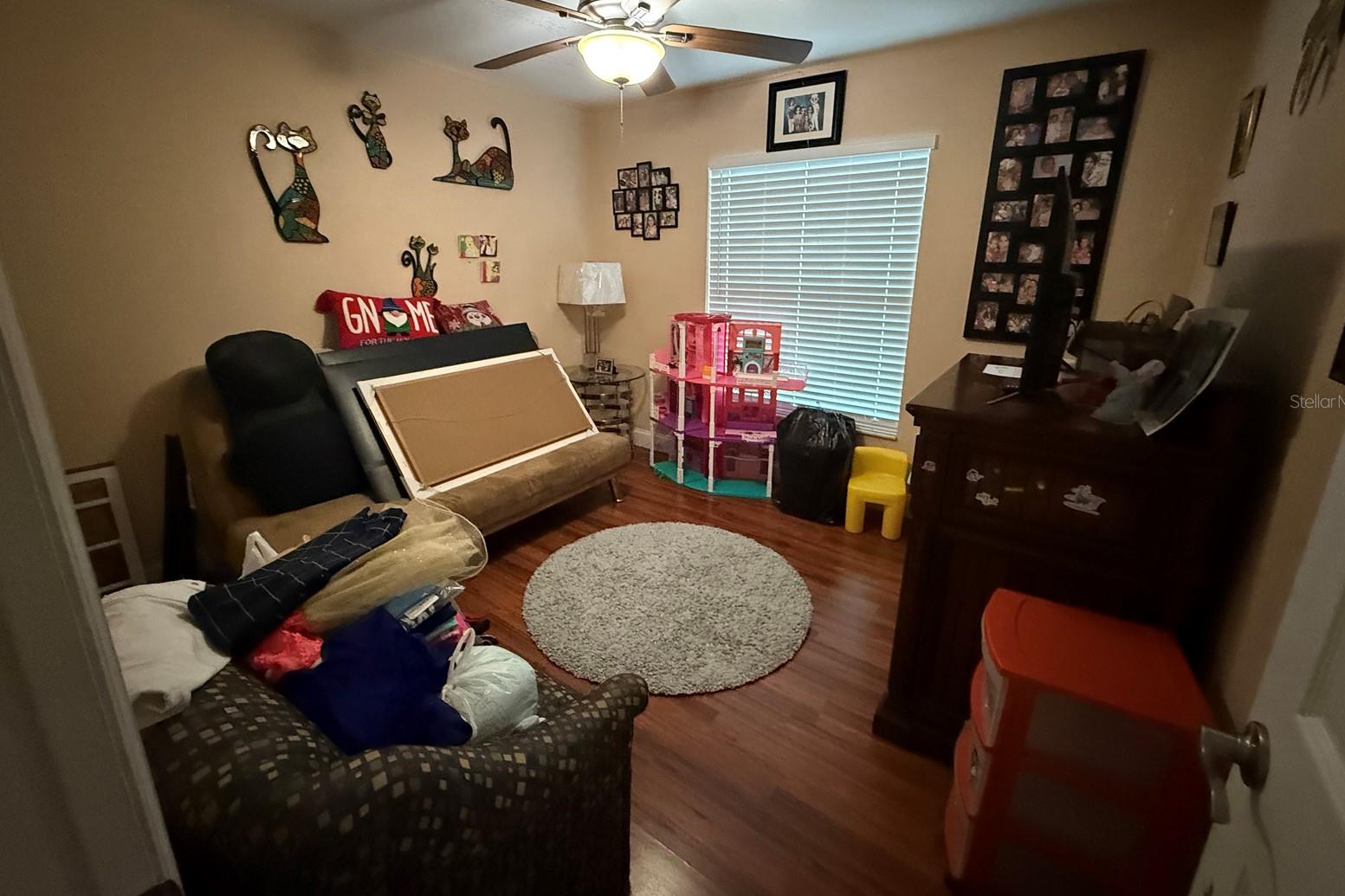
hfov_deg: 100.4
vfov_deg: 77.1
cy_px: 401
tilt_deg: -14.4
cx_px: 679
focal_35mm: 15
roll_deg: -1.5
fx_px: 560
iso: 1000
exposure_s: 1/40
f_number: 2.2
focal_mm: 2.22
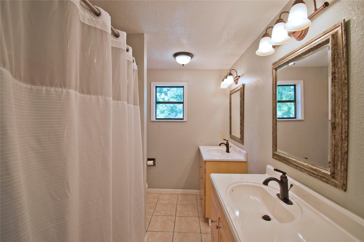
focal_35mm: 15
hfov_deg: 100.4
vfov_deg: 77.2
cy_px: 121
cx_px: 182
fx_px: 152
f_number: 5.6
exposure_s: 1/125
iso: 400
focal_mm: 10
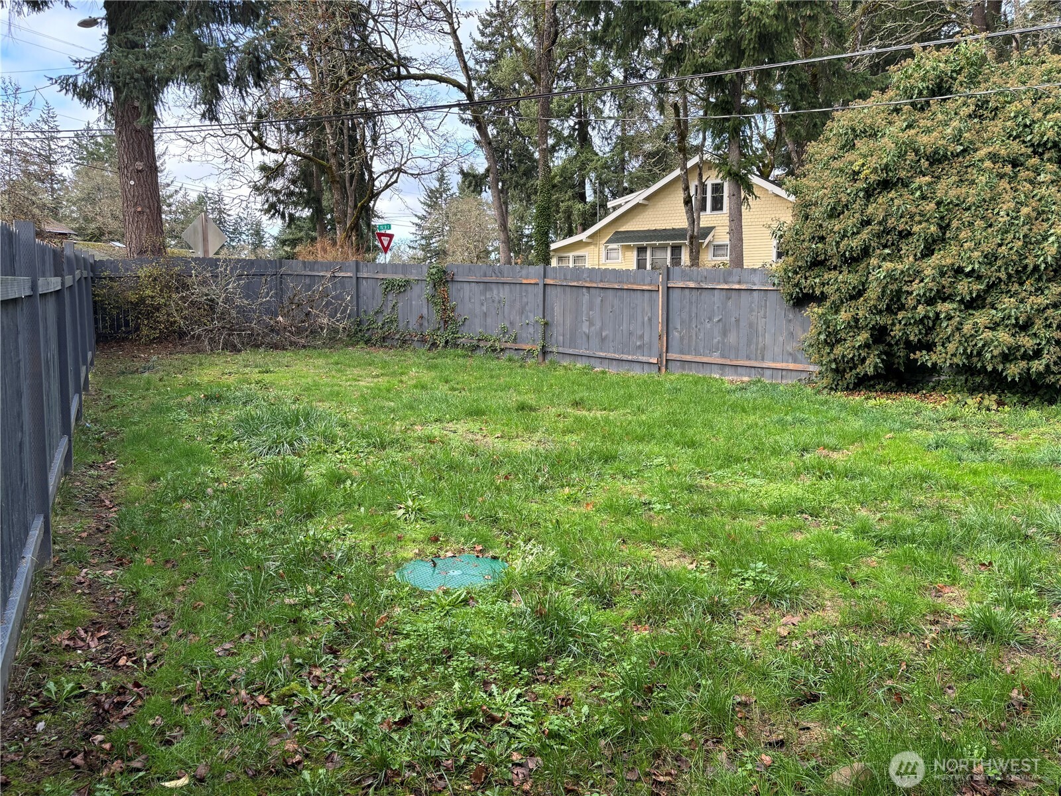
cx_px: 530
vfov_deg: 53.1
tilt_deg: -6.1
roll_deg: +0.0
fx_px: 797
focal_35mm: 26
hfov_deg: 67.3
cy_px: 398
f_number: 1.6
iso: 50
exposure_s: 1/229
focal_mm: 5.96
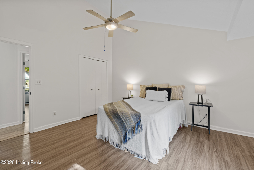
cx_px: 127
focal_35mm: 16
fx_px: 113
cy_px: 85
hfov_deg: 96.7
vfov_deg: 73.7
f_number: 10
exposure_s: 1
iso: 400
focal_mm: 16
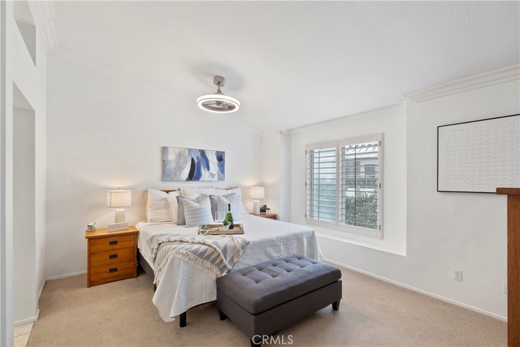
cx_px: 260
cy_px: 174
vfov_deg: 73.8
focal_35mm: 16
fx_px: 231
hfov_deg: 96.7
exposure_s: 15
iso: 64
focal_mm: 16
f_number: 22
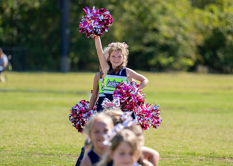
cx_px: 117
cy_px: 78
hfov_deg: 7.8
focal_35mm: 259
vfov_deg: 5.6
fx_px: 1715
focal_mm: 182
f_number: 2.8
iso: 200
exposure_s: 1/2000
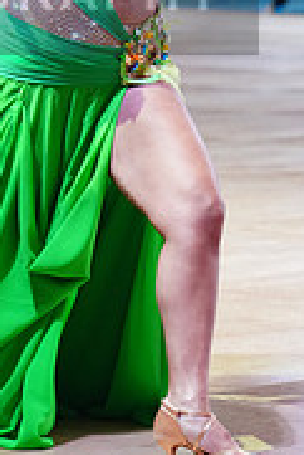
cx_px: -87
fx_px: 2832
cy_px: -28
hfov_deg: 6.1
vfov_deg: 9.1
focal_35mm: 224
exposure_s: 1/400
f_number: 2.8
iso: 2000
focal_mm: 70
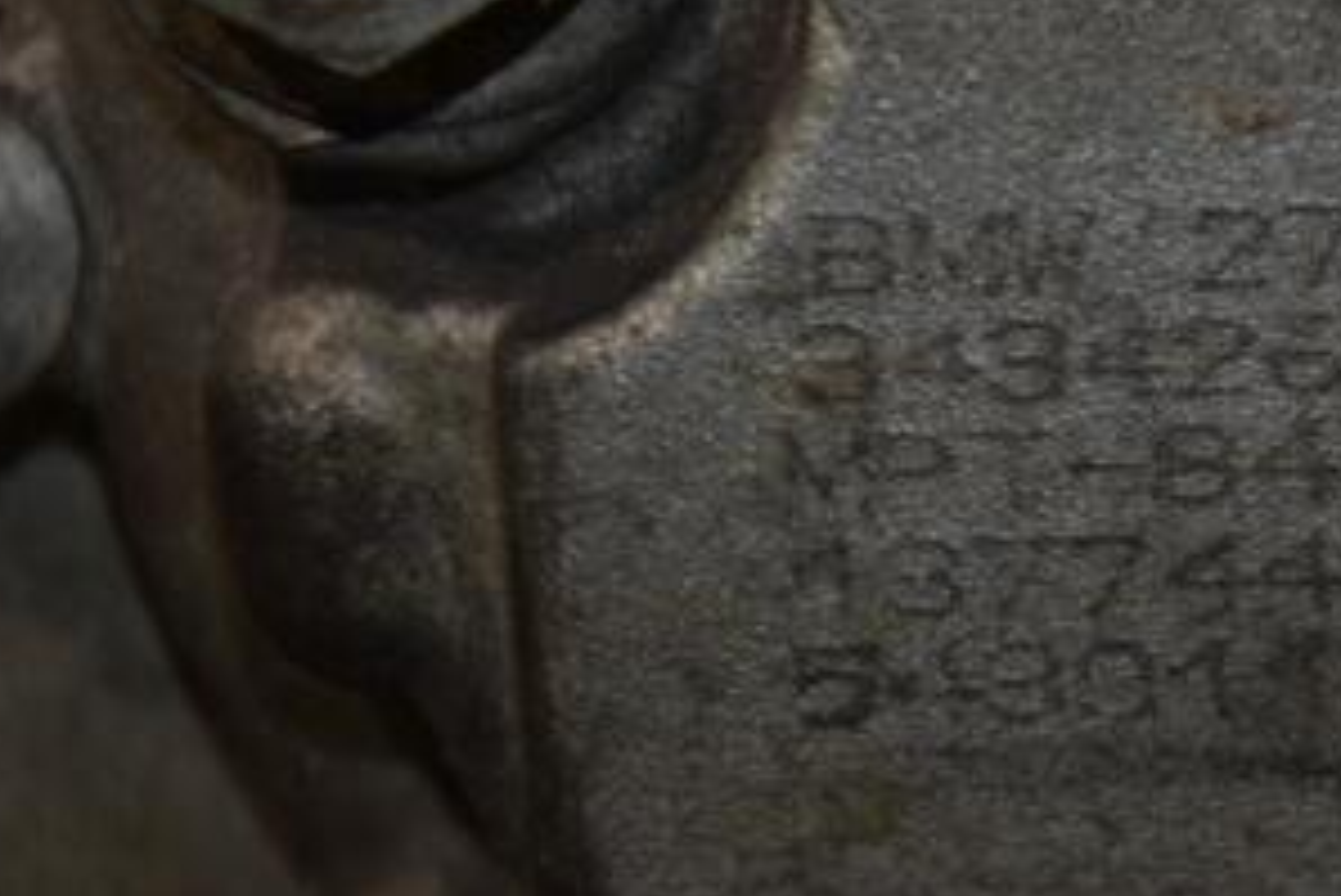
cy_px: 410
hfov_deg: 6.5
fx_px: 11814
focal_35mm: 317
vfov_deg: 4.3
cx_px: 1278
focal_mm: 105
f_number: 5.6
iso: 800
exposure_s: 1/60
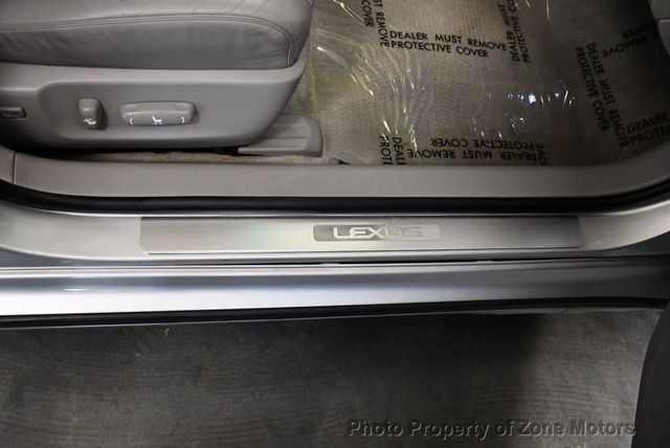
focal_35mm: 36
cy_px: 224
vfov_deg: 36.9
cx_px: 335
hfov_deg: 53.1
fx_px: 671
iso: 1400
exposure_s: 1/125
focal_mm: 18
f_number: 3.5
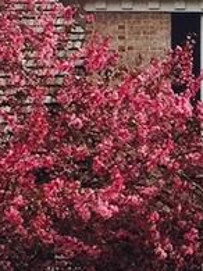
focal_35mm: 214
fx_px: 1675
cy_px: 271
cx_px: 474
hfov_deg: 6.6
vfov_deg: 9.2
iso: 32
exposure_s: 1/1582
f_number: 2.2
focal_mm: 4.15
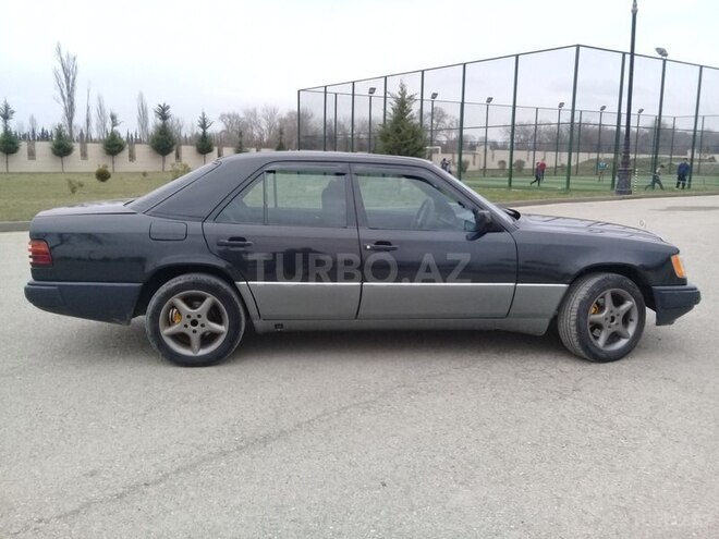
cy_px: 270
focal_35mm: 31
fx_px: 644
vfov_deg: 45.4
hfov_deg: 58.4
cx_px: 360
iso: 80
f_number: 2.2
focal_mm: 3.3
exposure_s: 1/100
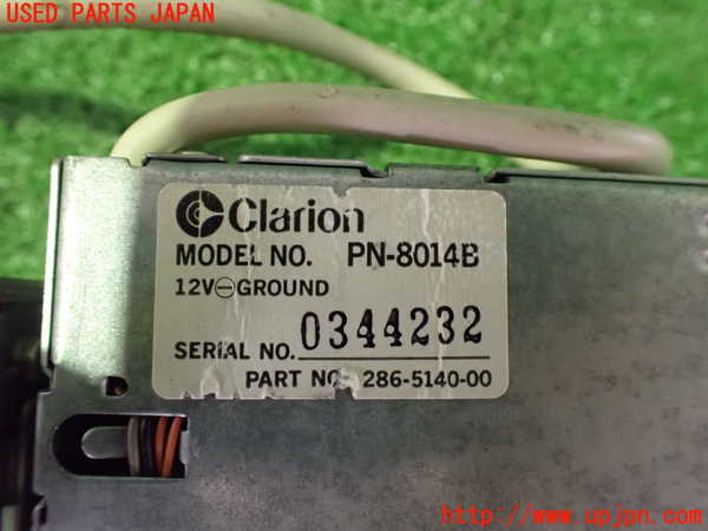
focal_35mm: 30
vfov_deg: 46.8
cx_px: 354
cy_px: 266
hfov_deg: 60.0
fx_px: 614
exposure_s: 1/30
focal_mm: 5.4
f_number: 2.3
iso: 1250
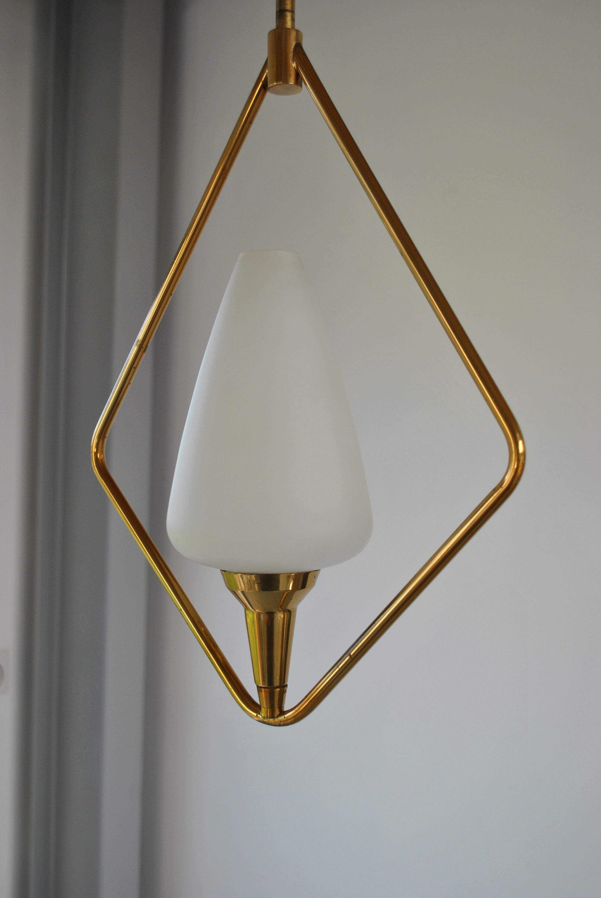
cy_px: 449
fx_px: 974
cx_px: 300
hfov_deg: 34.3
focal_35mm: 39
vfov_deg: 49.5
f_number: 5
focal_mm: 26
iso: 200
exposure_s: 1/100
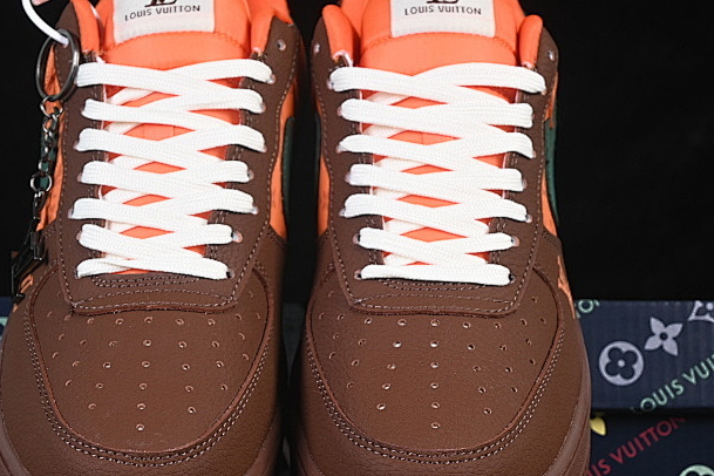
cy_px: 321
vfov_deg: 10.3
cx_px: 299
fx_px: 2638
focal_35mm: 133
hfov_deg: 15.4
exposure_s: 1/60
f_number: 6.3
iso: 160
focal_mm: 50
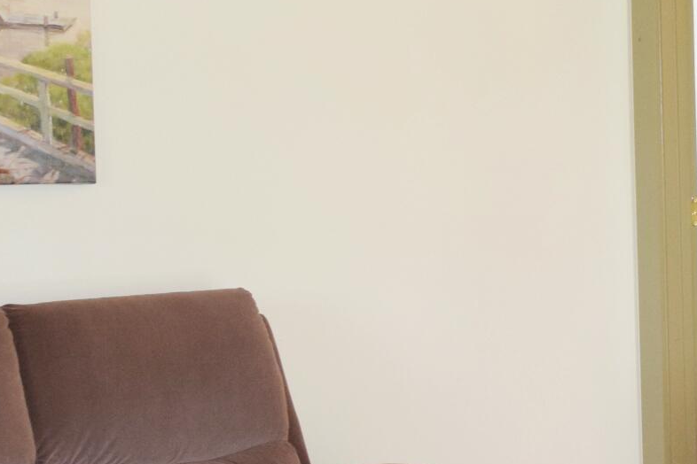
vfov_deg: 13.3
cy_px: 251
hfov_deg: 19.0
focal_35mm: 103
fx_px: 1994
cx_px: 787
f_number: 4.5
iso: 800
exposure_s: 1/80
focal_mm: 18
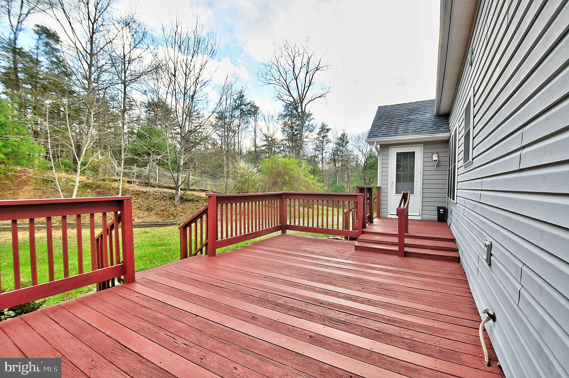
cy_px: 189
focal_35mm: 15
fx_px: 237
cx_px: 284
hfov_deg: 100.5
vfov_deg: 77.2
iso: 800
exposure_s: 1/160
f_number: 8
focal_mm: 10
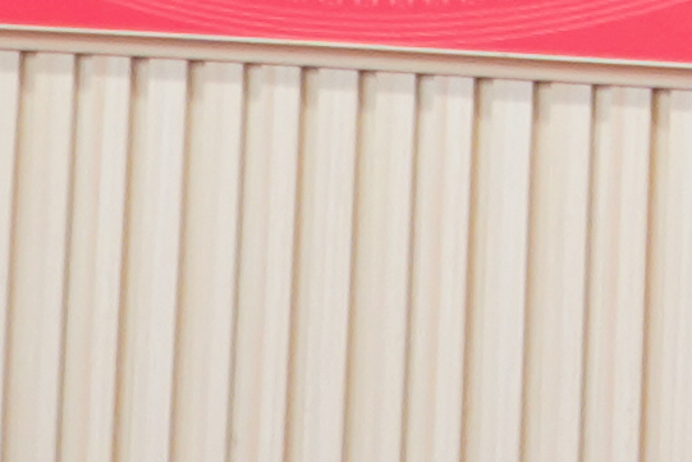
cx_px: 1467
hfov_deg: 8.1
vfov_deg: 5.2
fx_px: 4614
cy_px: -1211
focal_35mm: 240
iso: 1250
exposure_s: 1/40
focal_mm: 22
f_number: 4
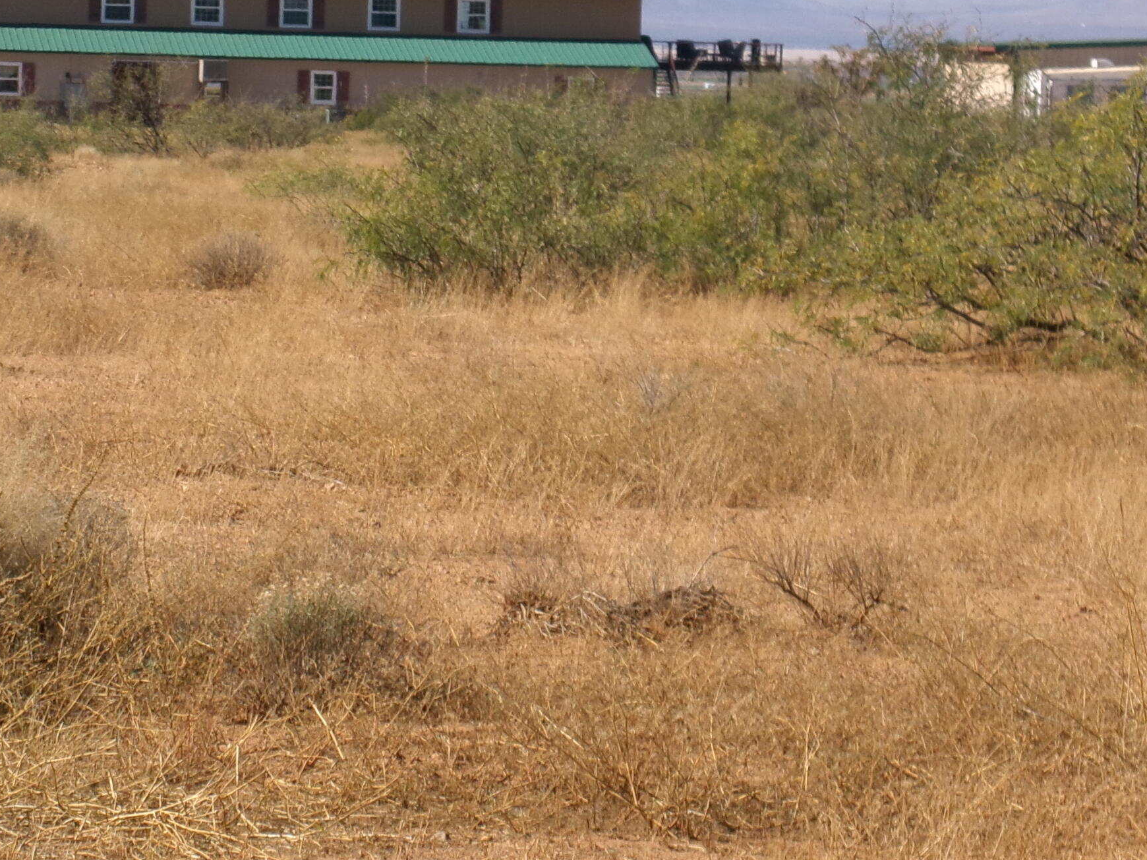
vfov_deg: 5.9
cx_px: 304
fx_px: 8284
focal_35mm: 250
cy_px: 226
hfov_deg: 7.9
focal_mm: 26.1
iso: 100
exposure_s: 1/50
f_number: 17
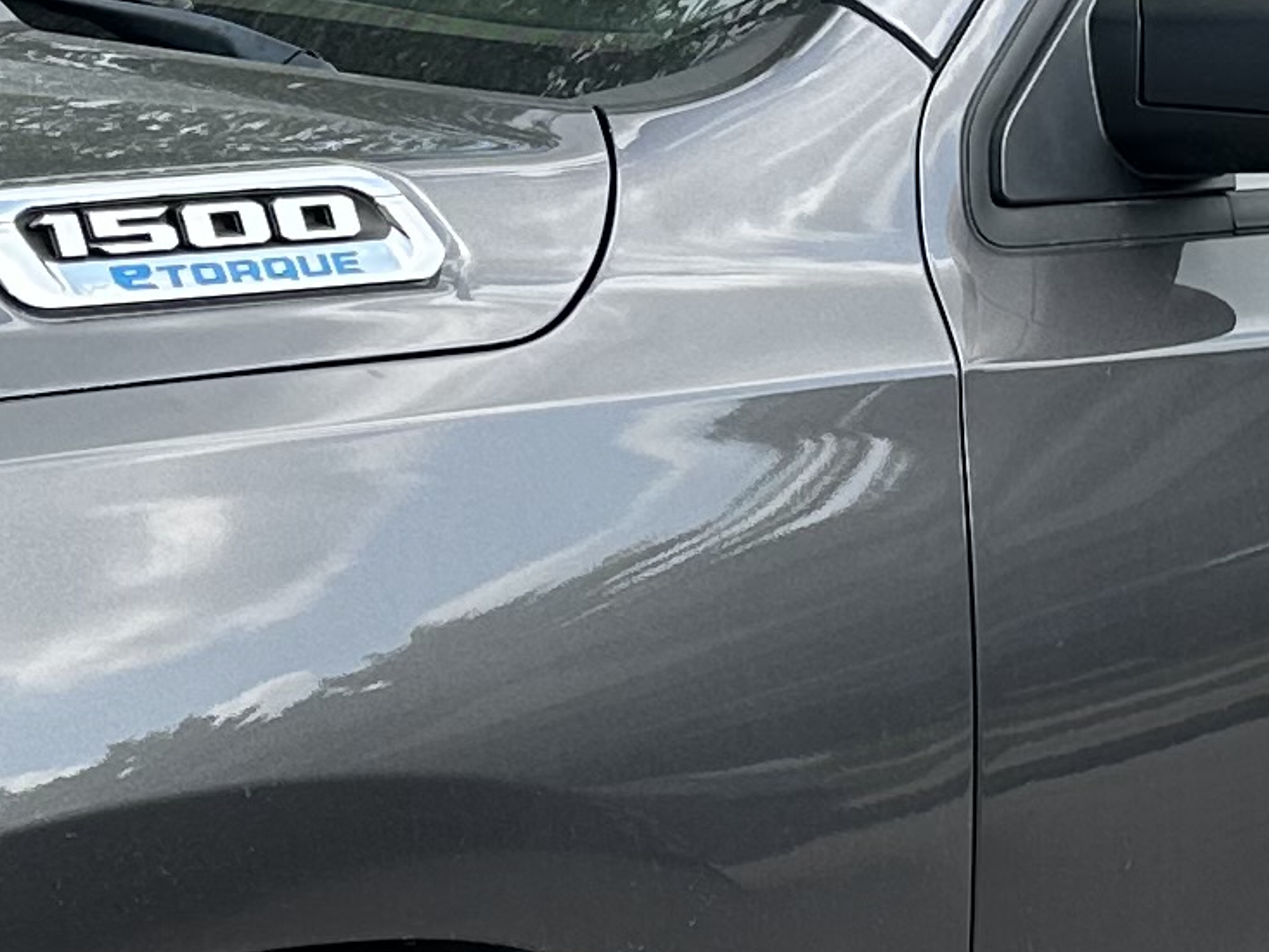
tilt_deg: -15.7
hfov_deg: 14.9
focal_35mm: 132
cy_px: 907
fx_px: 4840
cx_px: 298
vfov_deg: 11.1
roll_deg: +0.2
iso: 80
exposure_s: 1/1272
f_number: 1.78
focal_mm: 6.86
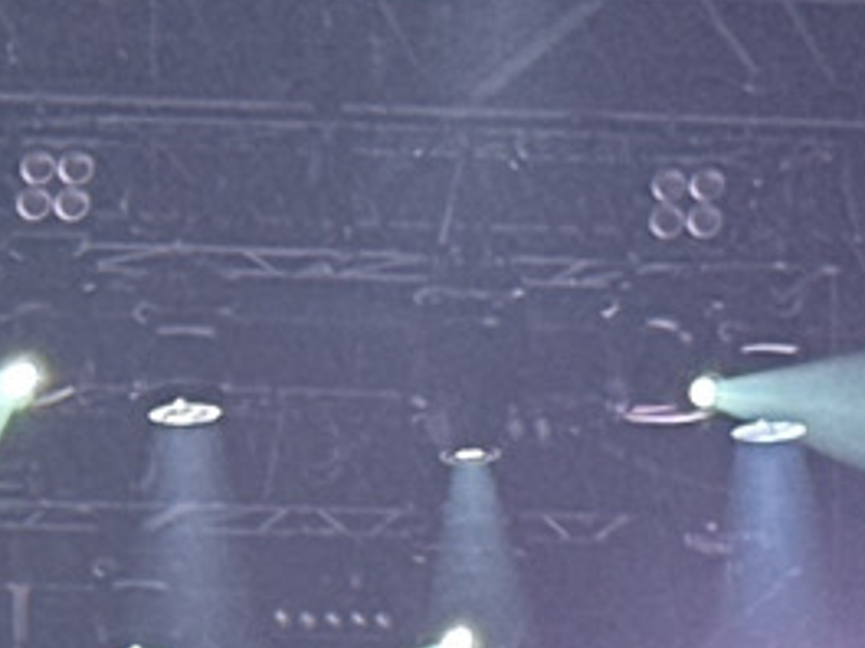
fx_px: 9096
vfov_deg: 4.0
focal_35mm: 364
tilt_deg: +4.7
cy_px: 1528
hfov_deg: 5.3
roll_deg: -0.6
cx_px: -845
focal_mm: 6.86
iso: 50
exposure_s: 1/121
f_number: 1.78
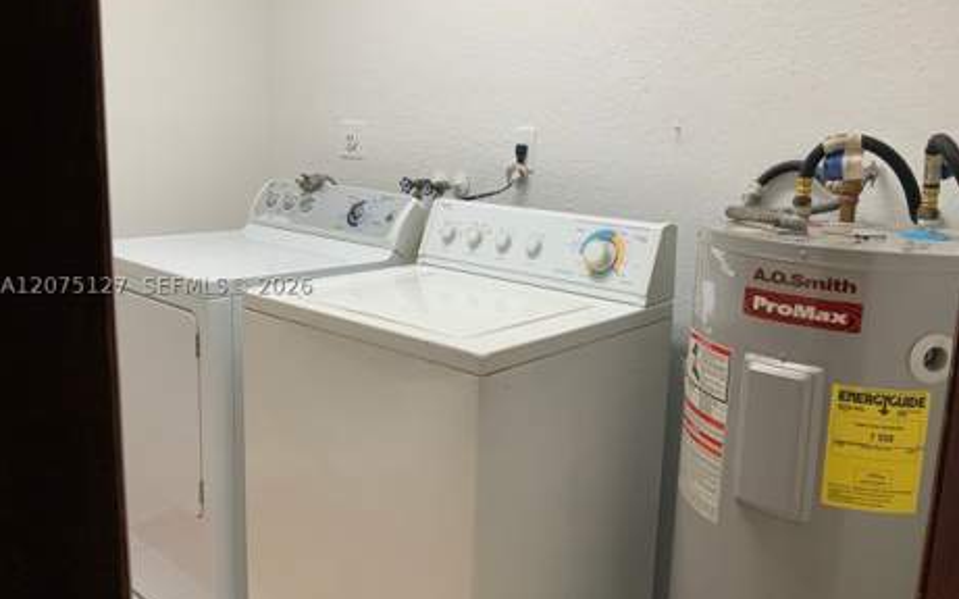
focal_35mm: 32
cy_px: 285
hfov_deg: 59.6
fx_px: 836
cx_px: 495
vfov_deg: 39.4
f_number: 1.8
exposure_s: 1/60
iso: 50
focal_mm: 3
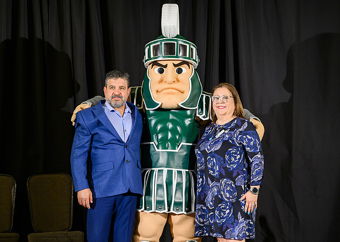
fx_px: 1276
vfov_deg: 10.9
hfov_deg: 15.2
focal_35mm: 132
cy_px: 115
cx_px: 183
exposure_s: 1/250
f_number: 2.8
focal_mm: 120
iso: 1250
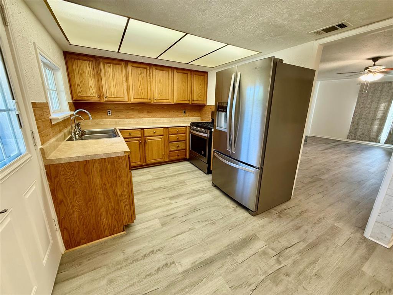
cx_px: 196
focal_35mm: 14
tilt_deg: -14.3
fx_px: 159
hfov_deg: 102.1
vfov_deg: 85.7
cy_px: 148
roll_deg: -1.0
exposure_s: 1/60
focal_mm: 2.22
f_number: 2.2
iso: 200
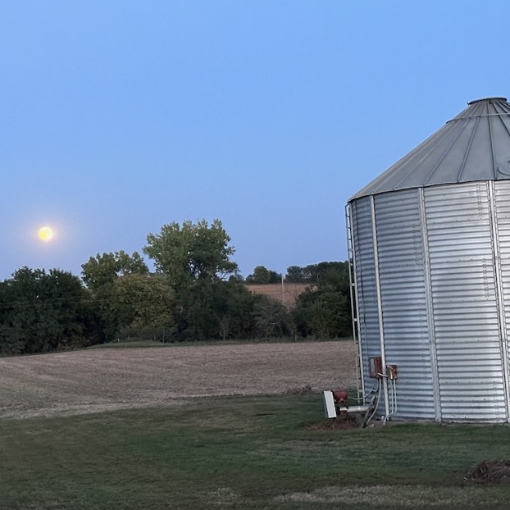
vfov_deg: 23.0
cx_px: 166
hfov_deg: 22.9
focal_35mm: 75
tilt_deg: +4.2
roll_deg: +2.9
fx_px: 1250
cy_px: 188
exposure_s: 1/30
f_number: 1.78
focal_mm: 6.86
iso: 640
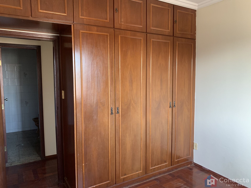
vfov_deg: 53.1
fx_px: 189
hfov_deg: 67.3
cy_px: 94
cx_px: 126
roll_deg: +1.4
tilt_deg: -4.7
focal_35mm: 26
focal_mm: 4.25
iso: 125
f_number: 1.8
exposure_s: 1/60
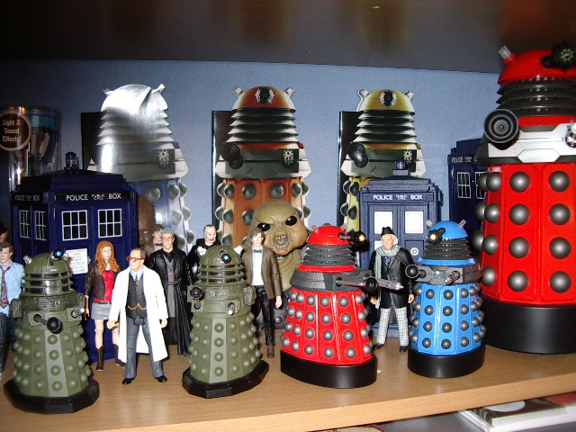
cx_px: 288
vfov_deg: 37.7
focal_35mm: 38
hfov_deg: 49.0
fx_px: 632
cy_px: 216
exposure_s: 1/60
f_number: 2.6
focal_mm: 5.8
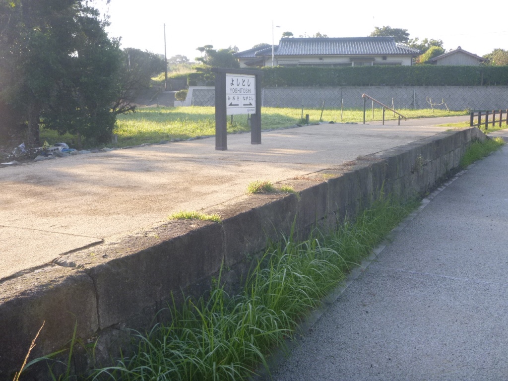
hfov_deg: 49.0
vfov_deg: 37.7
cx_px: 254
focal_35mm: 38
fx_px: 558
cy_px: 190
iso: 100
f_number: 4.5
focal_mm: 6.8
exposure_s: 1/80
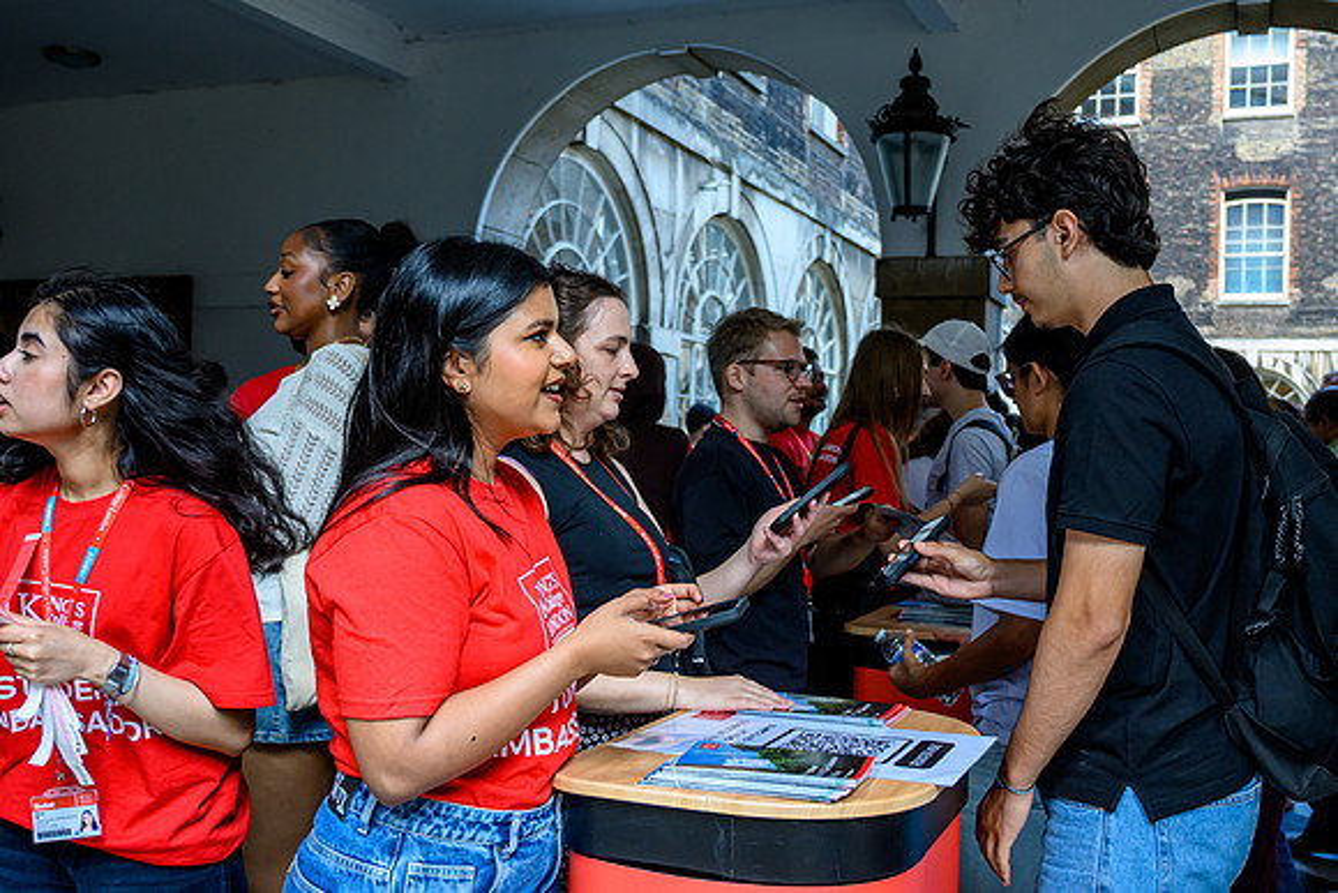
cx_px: 669
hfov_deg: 52.4
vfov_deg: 36.4
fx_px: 1358
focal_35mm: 37
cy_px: 446
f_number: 4
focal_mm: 24
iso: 1100
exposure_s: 1/320
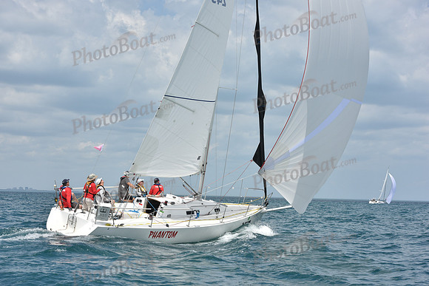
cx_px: 214
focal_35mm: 70
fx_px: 834
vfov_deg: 19.5
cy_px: 143
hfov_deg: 28.8
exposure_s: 1/1250
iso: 250
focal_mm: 70
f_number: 9
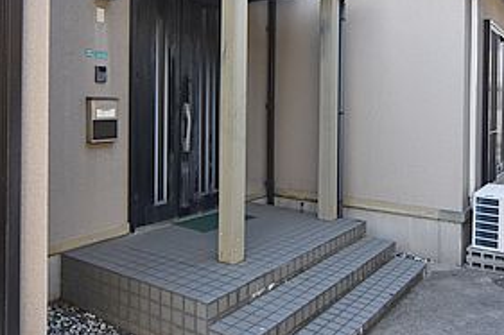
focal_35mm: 32
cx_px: 269
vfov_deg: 40.4
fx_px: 448
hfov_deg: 58.7
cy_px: 103
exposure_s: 1/250
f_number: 8
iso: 400
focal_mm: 12
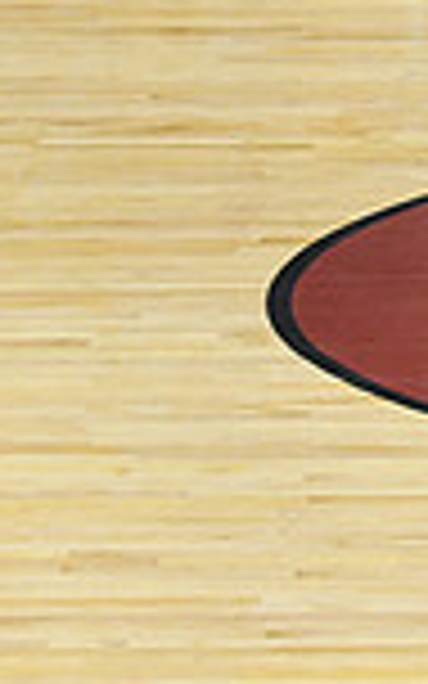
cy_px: -20
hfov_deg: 2.7
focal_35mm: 478
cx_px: 1284
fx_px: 8921
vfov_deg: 4.4
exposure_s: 1/400
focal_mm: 82
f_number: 2.8
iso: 3200
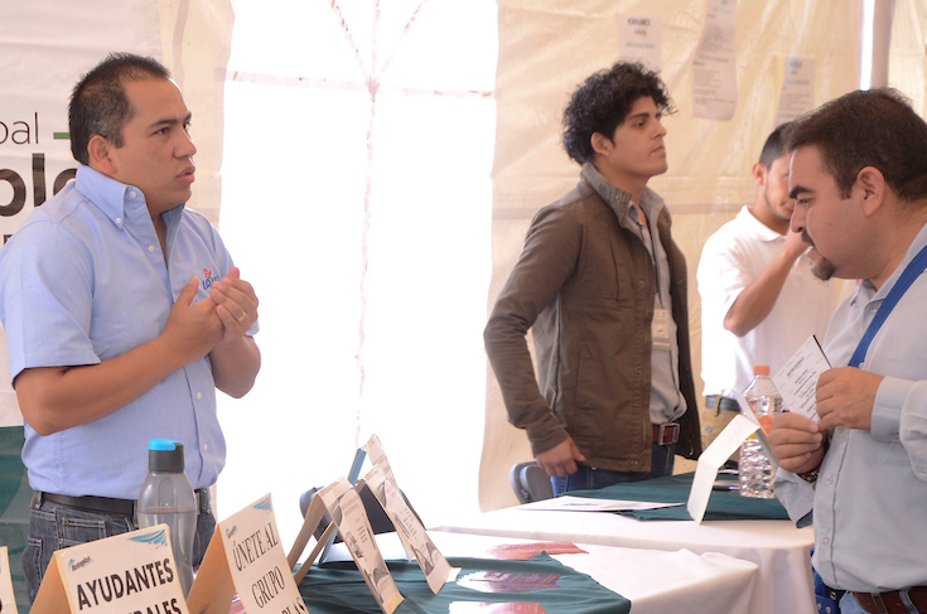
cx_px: 261
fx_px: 2390
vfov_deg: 14.6
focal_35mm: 93
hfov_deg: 21.8
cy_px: 448
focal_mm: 38
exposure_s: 1/60
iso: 1000
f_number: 5.6
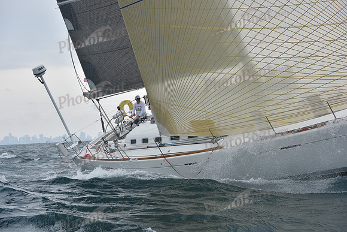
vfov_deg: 19.5
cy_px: 116
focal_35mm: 70
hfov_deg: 28.8
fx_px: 675
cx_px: 174
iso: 250
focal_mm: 70
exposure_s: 1/800
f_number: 6.3
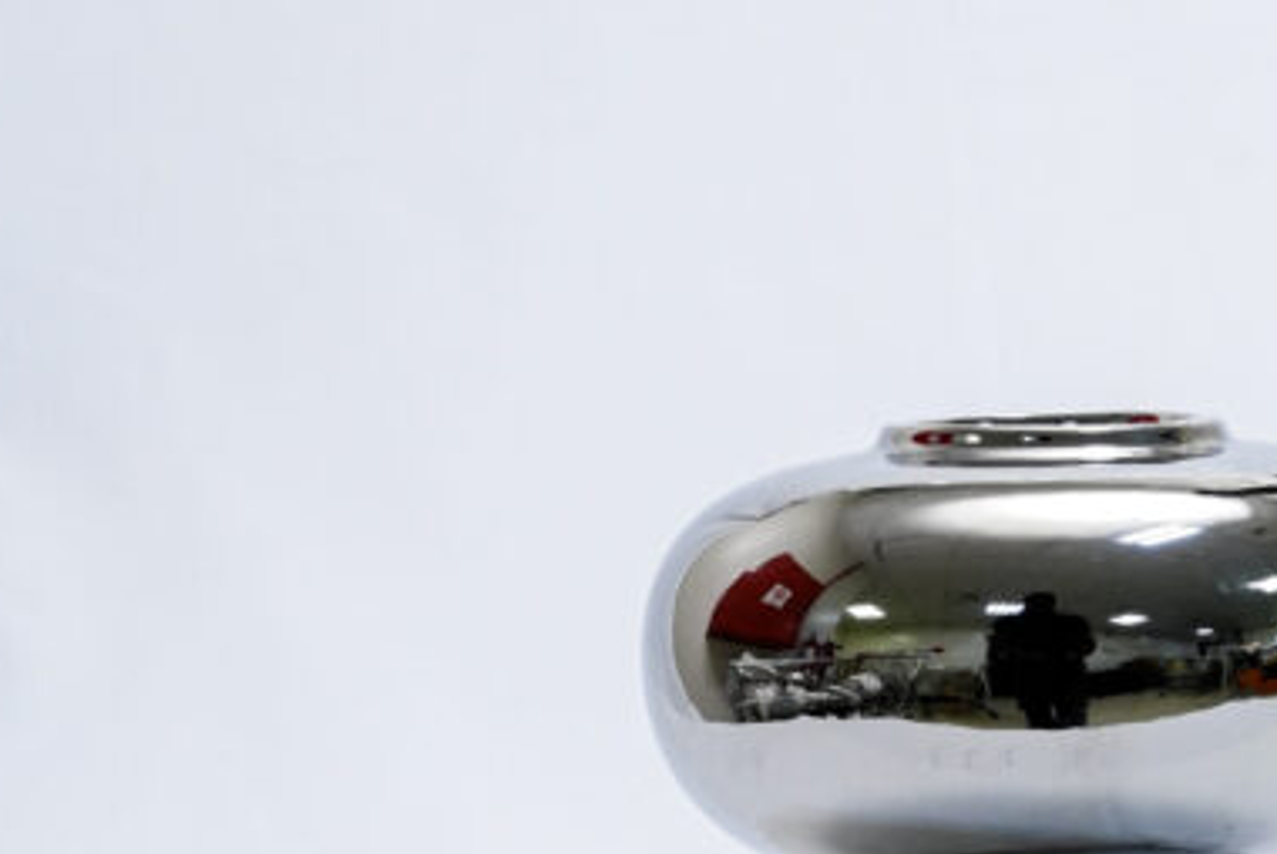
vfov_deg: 10.6
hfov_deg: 15.7
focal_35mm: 129
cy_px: 730
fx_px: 4579
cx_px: 1072
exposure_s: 1/125
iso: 3200
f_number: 13
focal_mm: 70
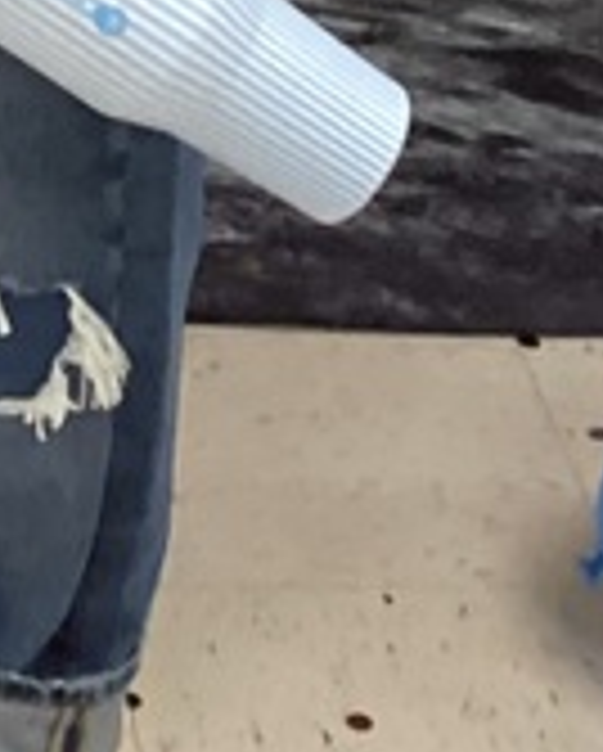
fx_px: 4119
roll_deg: +1.7
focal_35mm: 185
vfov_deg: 9.3
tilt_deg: -14.5
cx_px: -837
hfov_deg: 7.8
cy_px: -1045
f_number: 2.4
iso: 250
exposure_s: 1/60
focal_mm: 3.3
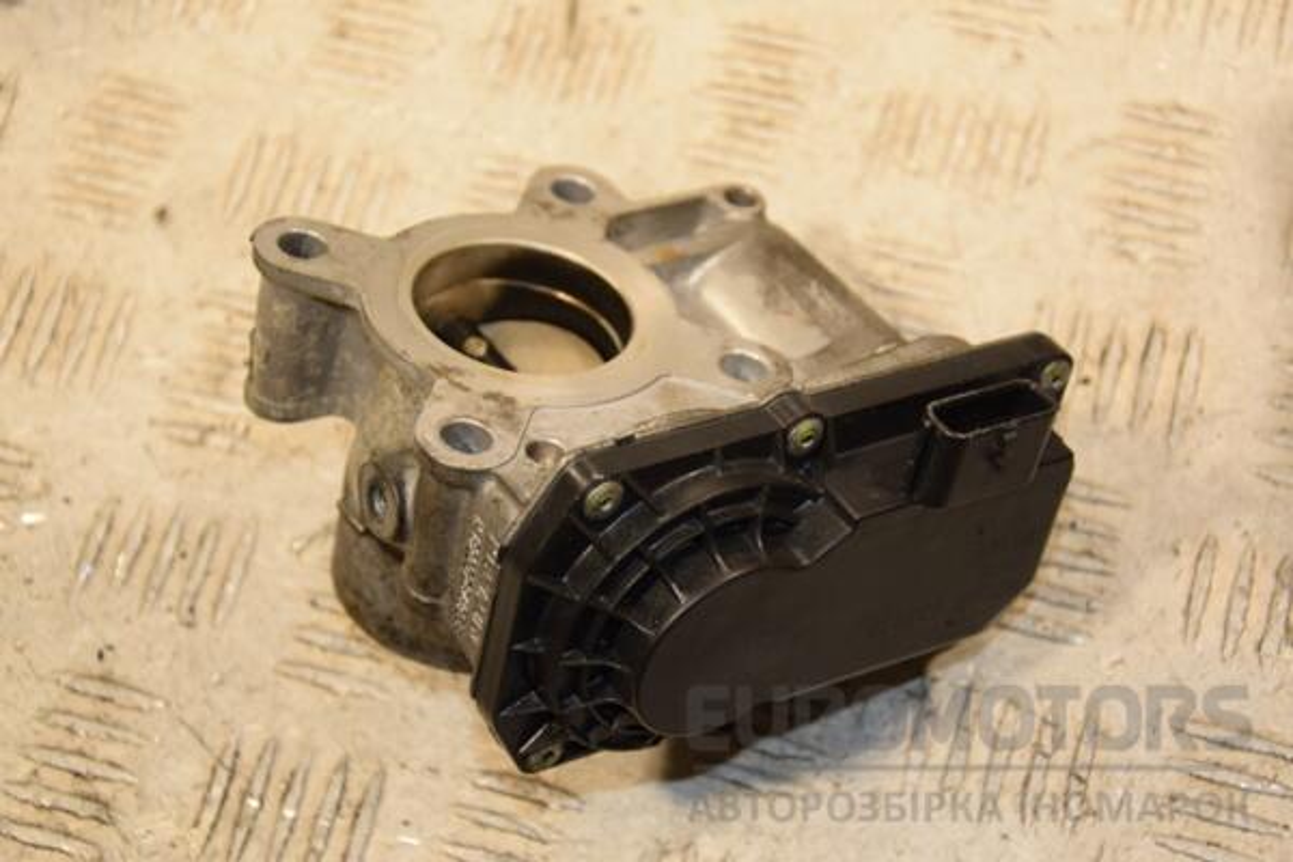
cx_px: 646
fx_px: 3125
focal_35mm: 87
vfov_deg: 15.7
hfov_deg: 23.4
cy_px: 431
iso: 800
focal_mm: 58
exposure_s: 1/160
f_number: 5
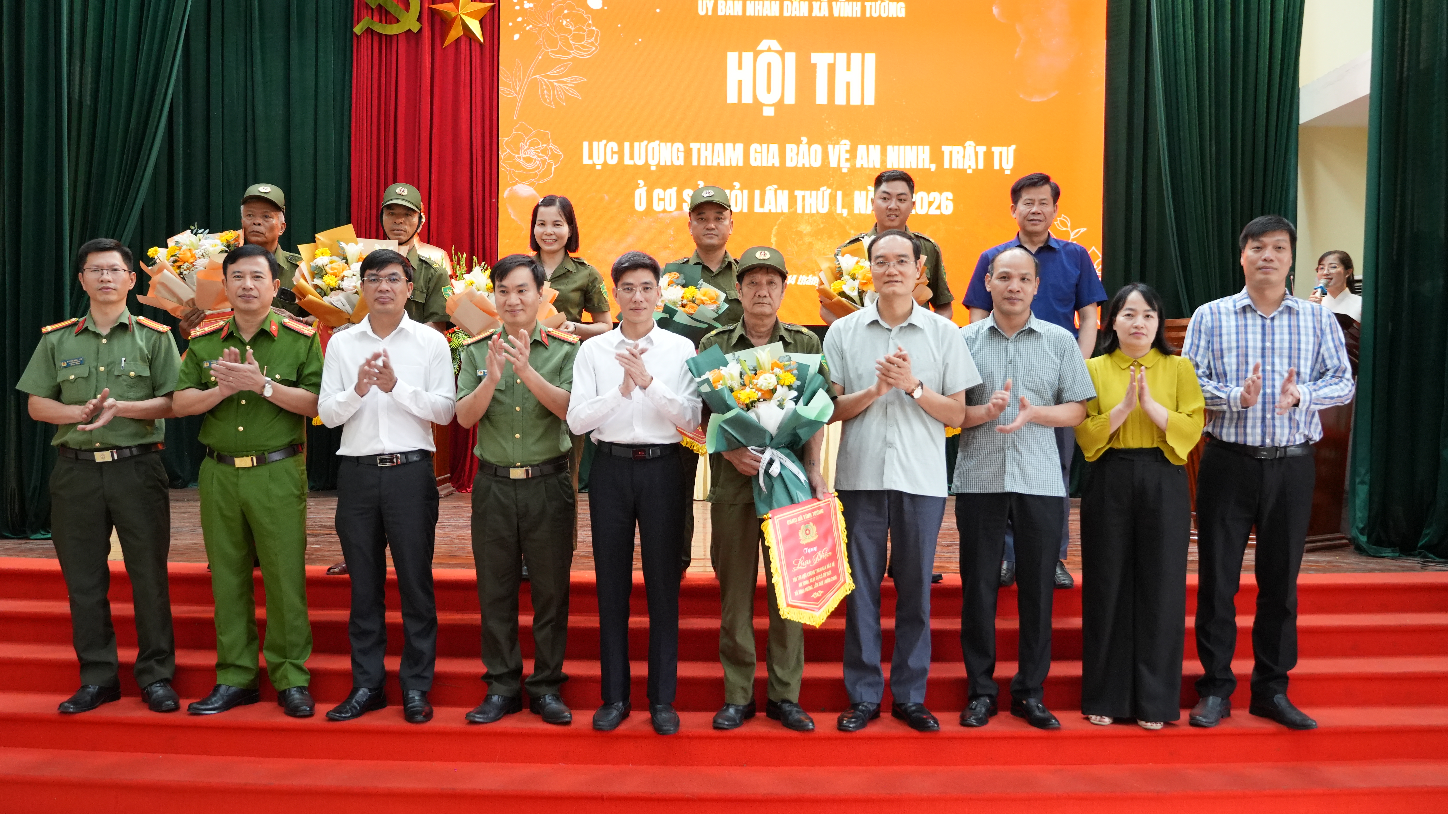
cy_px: 431
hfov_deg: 56.6
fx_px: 1344
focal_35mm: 35
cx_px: 715
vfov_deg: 33.7
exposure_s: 1/80
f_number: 4
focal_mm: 22
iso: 2000
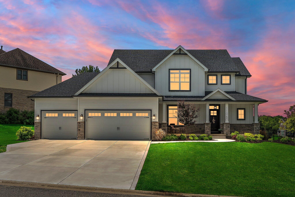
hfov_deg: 61.9
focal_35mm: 30
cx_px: 148
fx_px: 246
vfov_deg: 43.6
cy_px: 98
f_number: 8
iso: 125
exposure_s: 1/80
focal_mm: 20
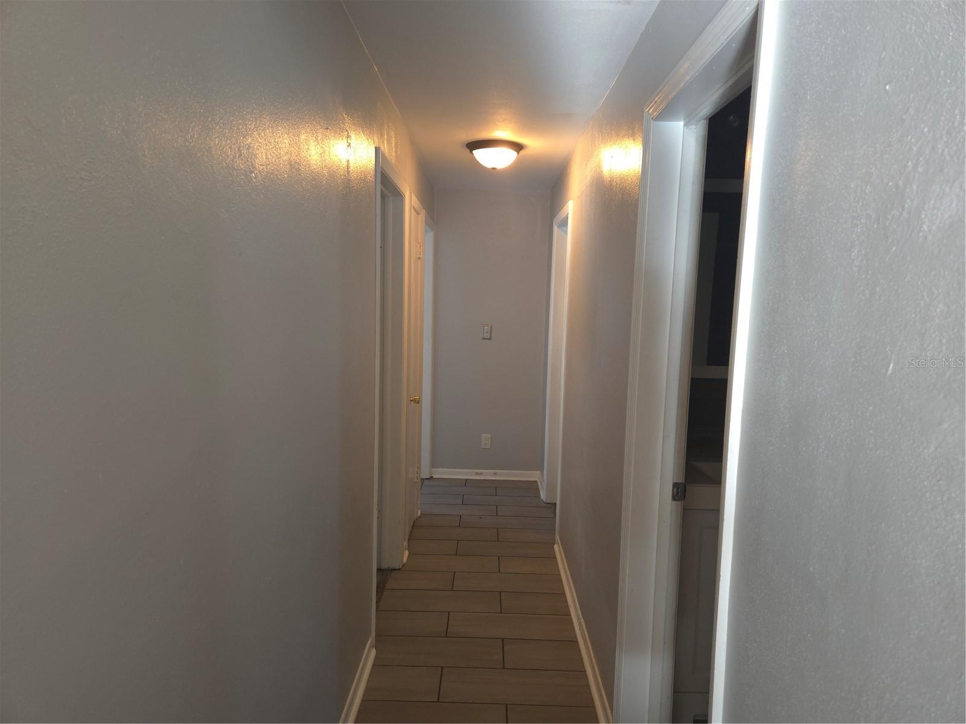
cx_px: 483
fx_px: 642
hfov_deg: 73.9
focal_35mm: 23
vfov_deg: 58.9
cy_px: 362
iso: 200
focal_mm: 5.4
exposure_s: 1/60
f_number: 1.8
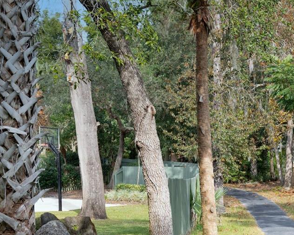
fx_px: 844
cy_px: 221
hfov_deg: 18.8
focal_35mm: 97
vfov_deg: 15.6
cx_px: 342
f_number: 5.6
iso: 140
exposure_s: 1/250
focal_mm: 41
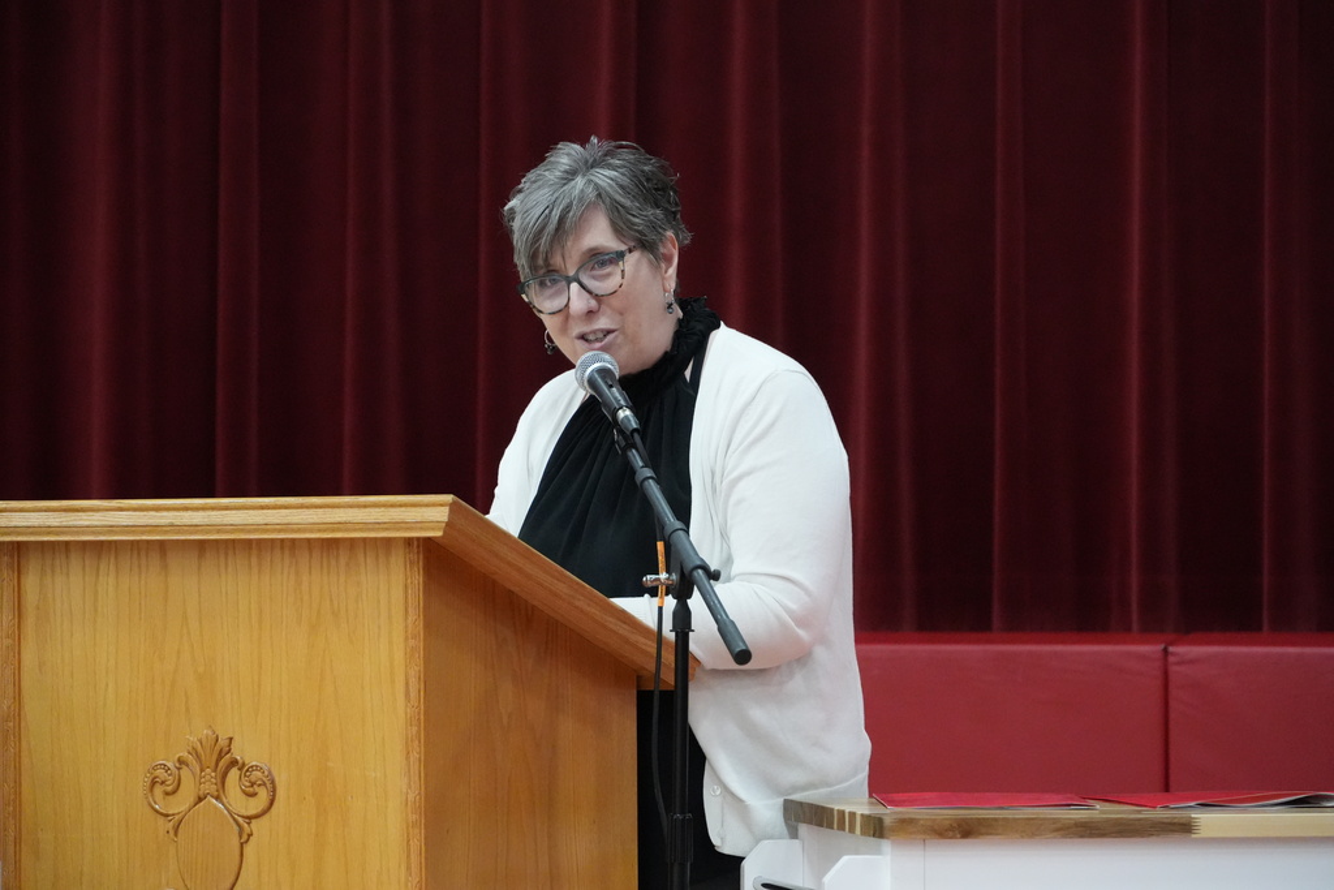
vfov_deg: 10.1
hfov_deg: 15.0
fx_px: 5058
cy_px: 445
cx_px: 667
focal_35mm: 136
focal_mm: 91
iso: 5000
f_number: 5.6
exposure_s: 1/250
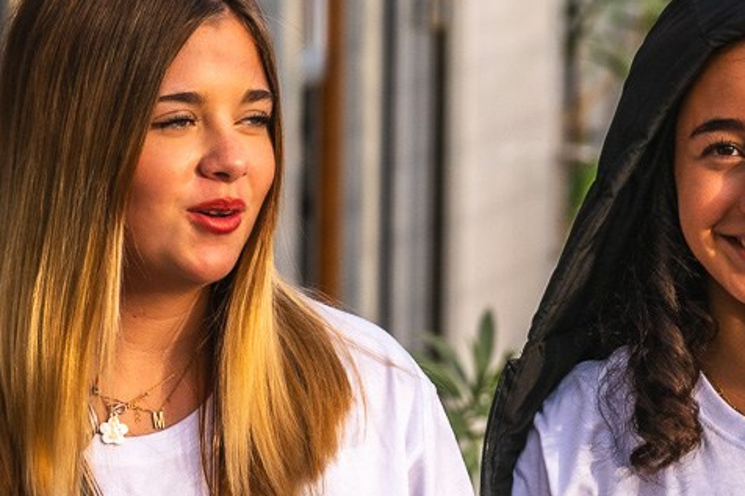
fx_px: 9454
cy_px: 634
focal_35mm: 457
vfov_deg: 3.0
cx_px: 335
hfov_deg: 4.5
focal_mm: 170
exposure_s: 1/1000
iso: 400
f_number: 7.1
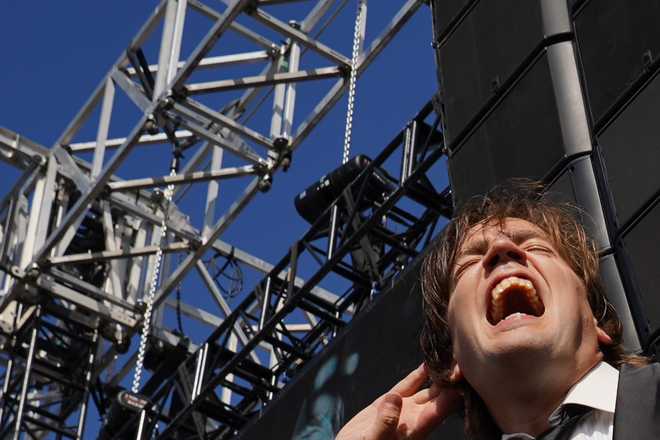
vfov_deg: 11.5
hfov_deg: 17.3
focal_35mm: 111
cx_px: 860
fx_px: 2035
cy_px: 763
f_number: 8
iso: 100
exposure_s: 1/640
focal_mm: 30
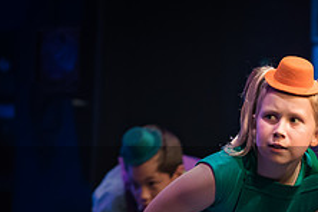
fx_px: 2968
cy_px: 207
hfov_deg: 6.1
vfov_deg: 4.1
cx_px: 452
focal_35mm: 336
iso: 1250
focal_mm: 106
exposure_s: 1/60
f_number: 2.8
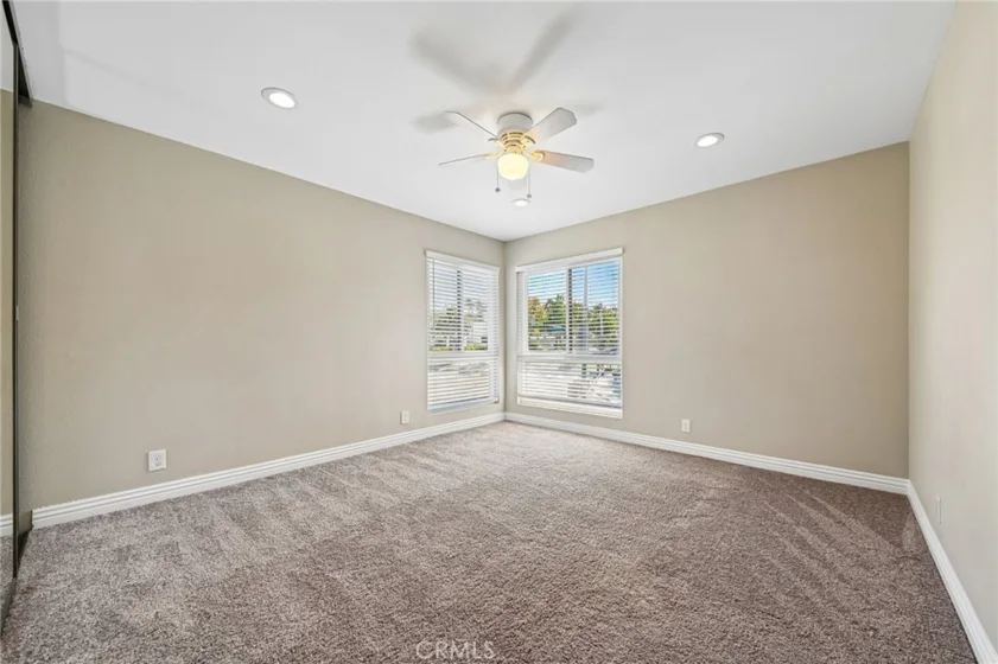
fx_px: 360
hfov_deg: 108.3
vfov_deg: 85.4
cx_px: 499
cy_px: 332
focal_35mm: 13
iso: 250
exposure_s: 1/15
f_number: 8
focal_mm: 13
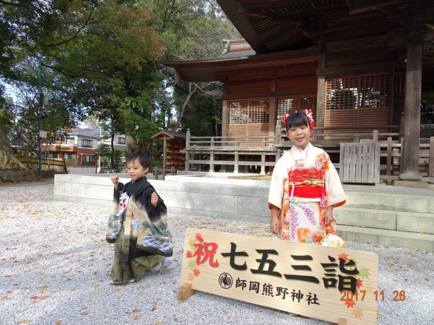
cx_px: 217
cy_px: 162
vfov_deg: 56.8
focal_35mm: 24
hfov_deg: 71.6
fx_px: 301
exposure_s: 1/200
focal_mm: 4.1
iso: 80
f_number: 3.5
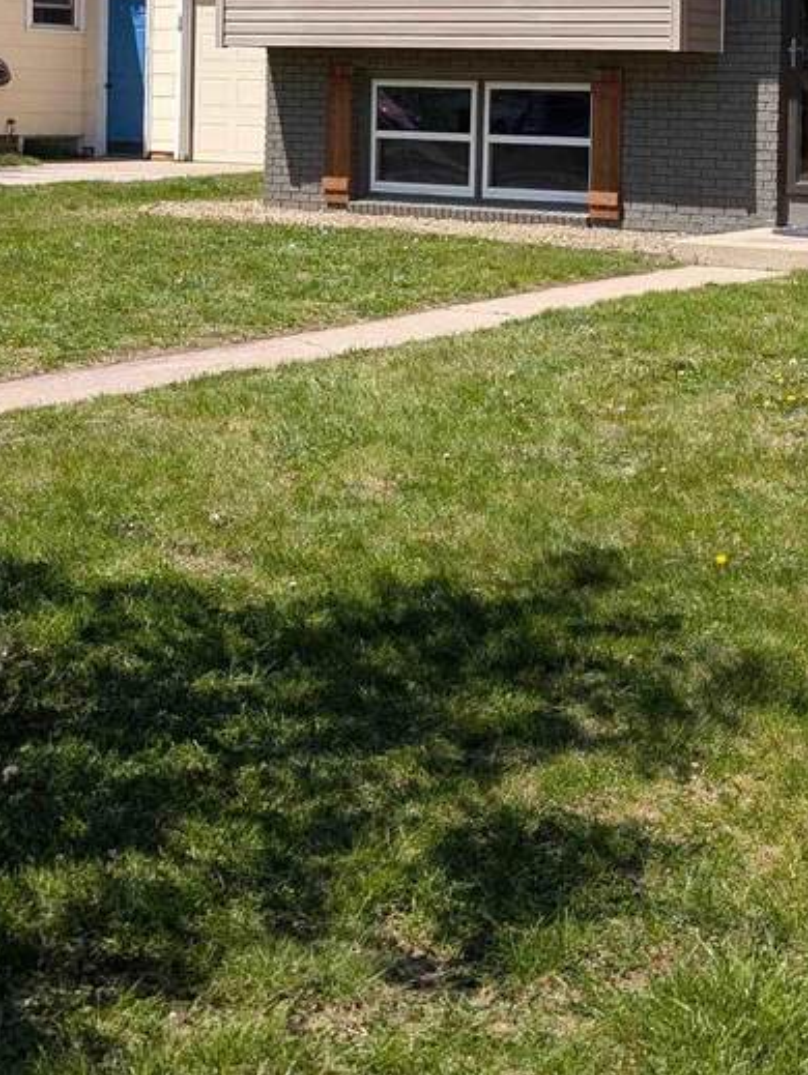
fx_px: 1834
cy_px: 149
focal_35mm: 59
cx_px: 911
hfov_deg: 23.2
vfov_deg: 31.4
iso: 20
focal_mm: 6.9
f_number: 1.68
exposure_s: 1/1018
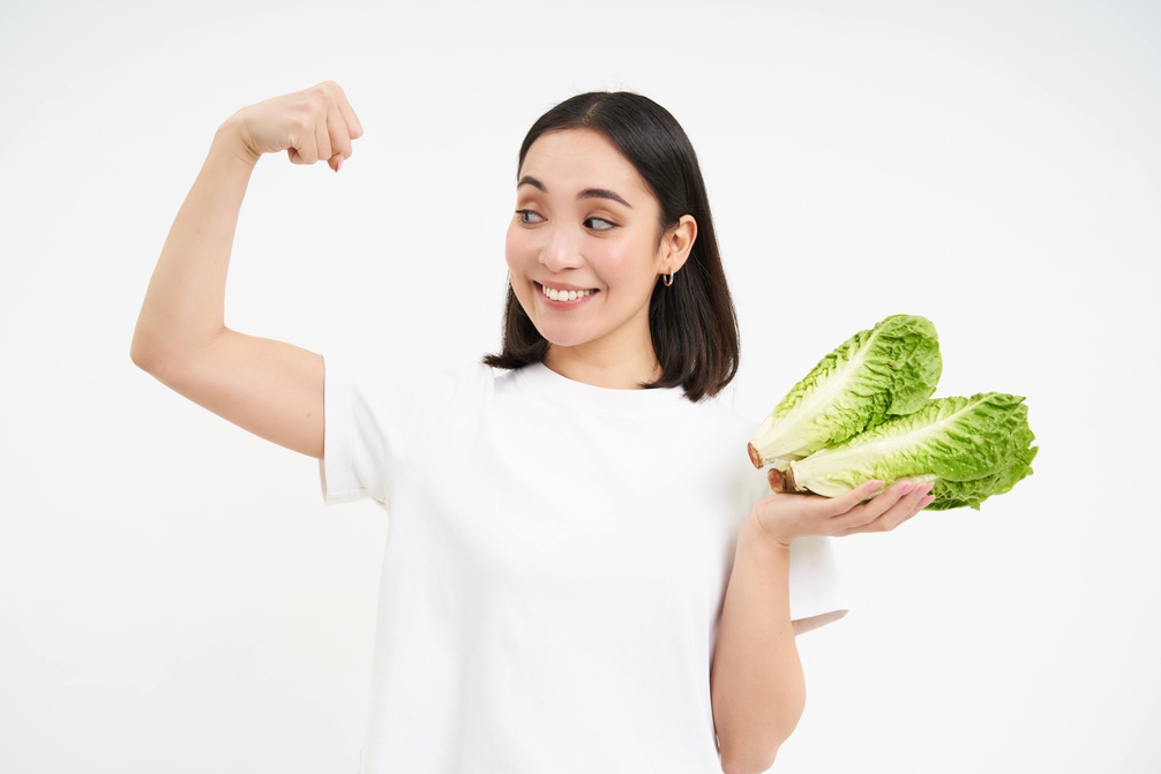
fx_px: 1806
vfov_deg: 24.2
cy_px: 387
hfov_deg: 35.6
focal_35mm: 56
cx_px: 576
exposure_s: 1/125
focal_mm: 55
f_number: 5
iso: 200
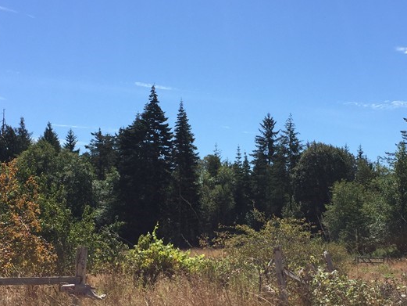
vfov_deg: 25.5
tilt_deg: +3.7
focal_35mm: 57
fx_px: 670
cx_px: 226
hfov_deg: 33.7
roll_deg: -1.6
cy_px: 212
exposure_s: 1/1799
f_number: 2.2
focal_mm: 4.15
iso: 32
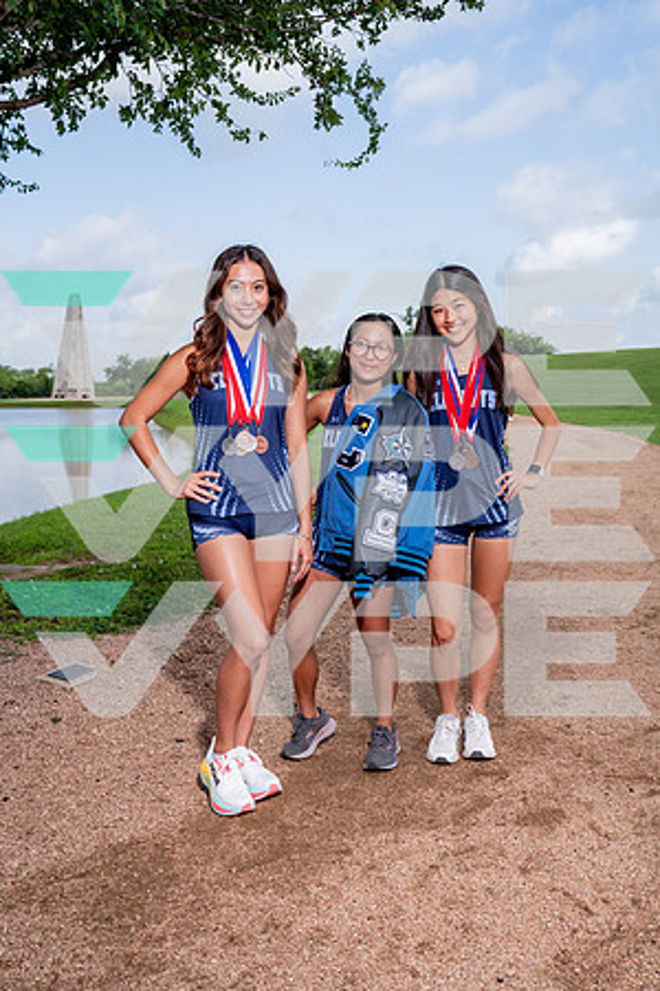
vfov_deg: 54.4
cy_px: 496
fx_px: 962
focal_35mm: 35
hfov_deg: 37.9
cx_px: 330
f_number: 5.6
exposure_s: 1/640
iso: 100
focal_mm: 35
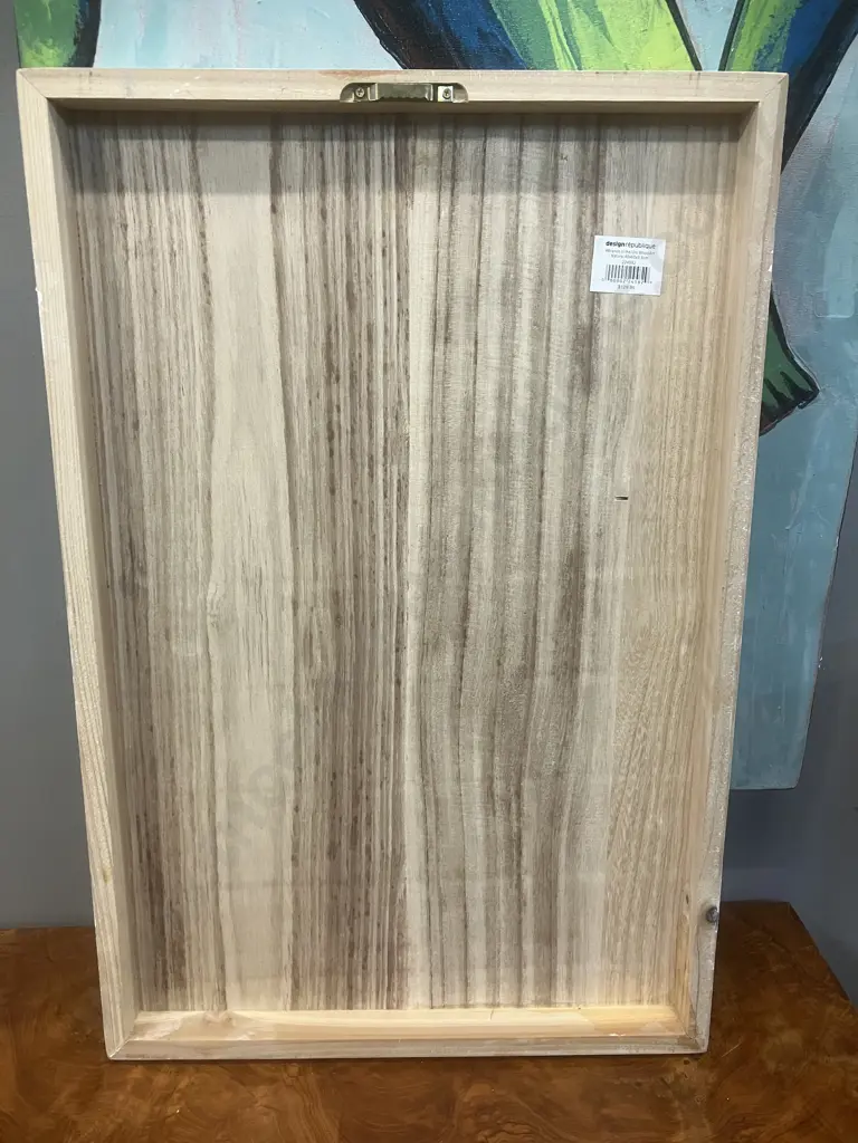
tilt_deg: -18.4
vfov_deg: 63.4
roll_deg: +0.6
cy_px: 572
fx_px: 925
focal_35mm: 28
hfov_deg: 49.7
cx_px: 429
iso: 160
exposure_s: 1/50
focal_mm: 3.99
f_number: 1.8
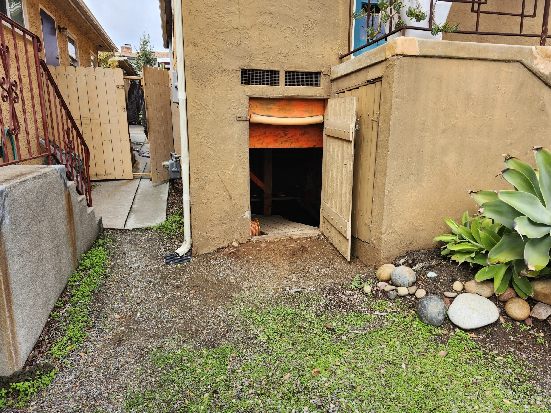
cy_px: 206
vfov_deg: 58.9
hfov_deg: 73.9
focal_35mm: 23
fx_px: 366
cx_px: 276
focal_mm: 5.54
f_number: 1.8
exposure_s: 1/398
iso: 25
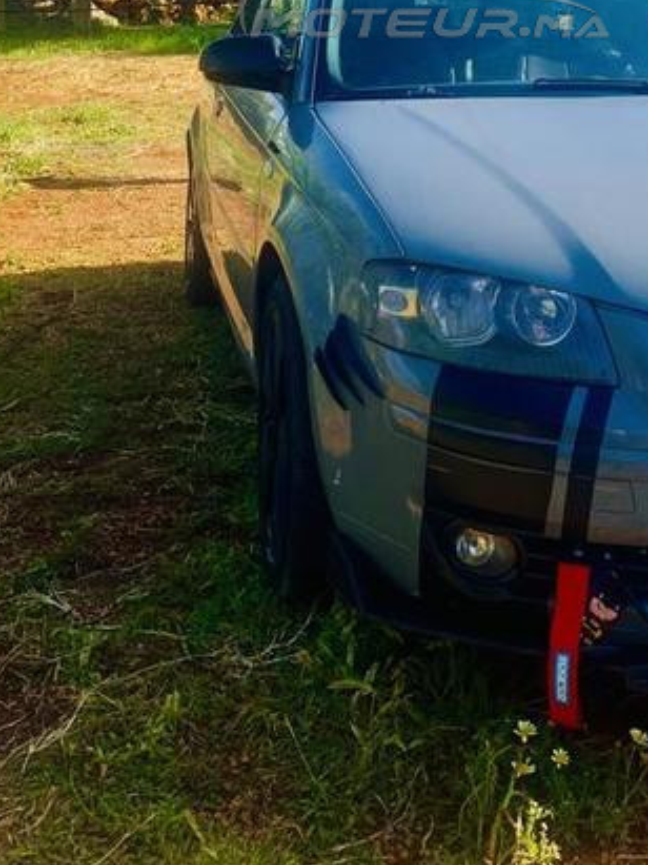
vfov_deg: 32.1
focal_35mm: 55
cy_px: -5
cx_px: 423
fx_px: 1373
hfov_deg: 26.4
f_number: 1.8
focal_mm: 4.25
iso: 25
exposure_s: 1/1468
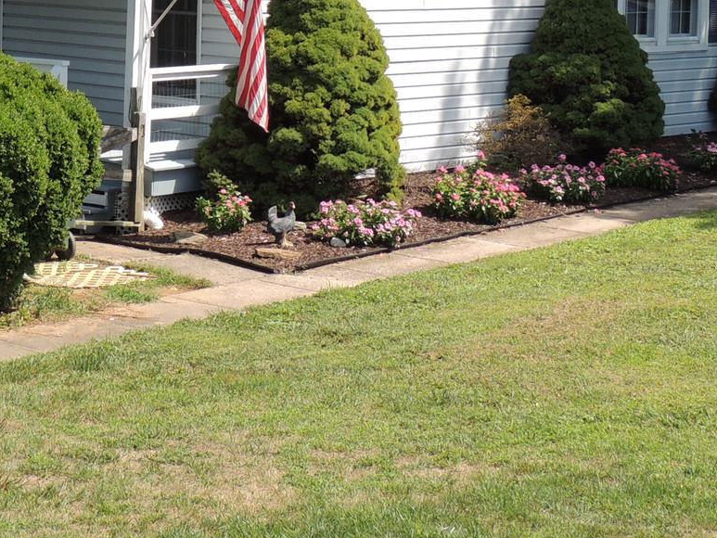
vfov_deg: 13.8
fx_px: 2196
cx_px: 107
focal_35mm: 106
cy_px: -1
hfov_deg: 18.3
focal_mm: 7.1
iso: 100
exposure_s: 1/800
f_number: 3.3
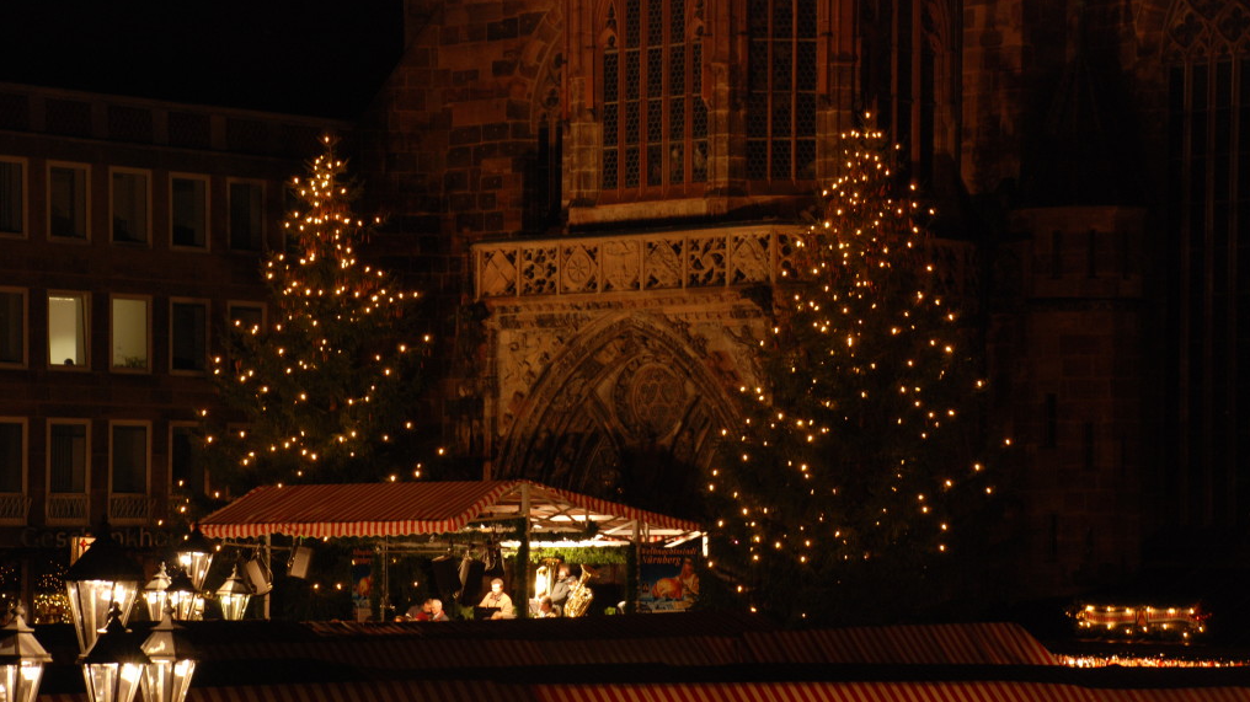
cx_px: 625
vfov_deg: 10.9
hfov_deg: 19.3
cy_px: 385
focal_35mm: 111
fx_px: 3678
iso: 400
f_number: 5.6
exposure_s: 1/6
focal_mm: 70
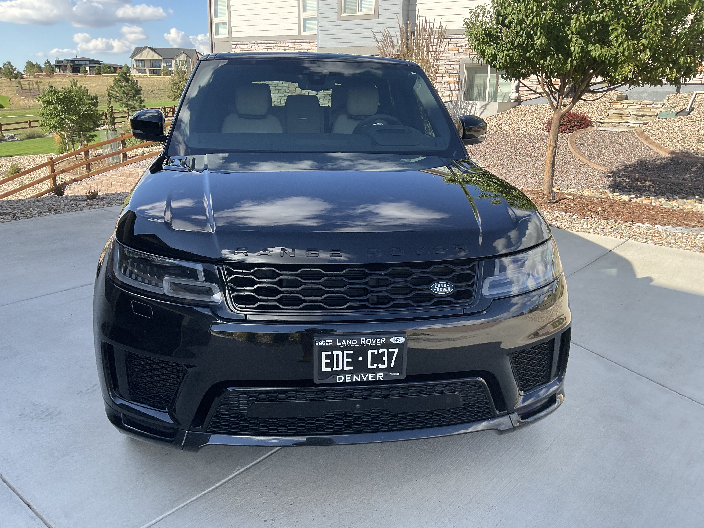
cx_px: 352
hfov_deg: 61.7
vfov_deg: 48.2
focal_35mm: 29
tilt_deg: -17.5
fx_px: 590
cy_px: 264
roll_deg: -2.2
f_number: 1.8
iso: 16
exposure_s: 1/461
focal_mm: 3
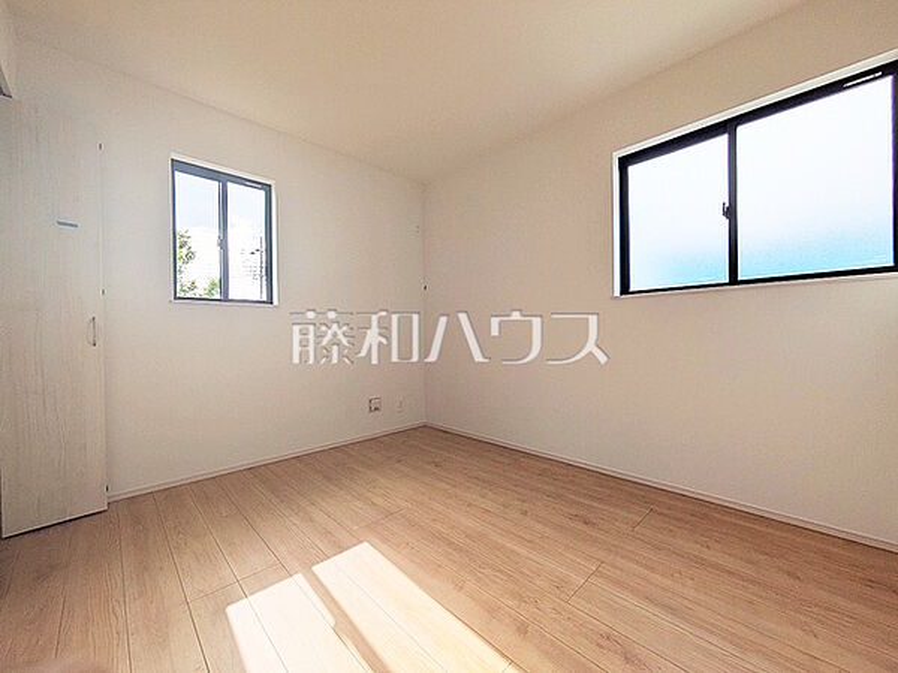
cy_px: 336
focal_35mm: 14
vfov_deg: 85.7
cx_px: 449
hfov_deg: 102.1
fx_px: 363
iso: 50
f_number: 2.2
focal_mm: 1.83
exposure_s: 1/917
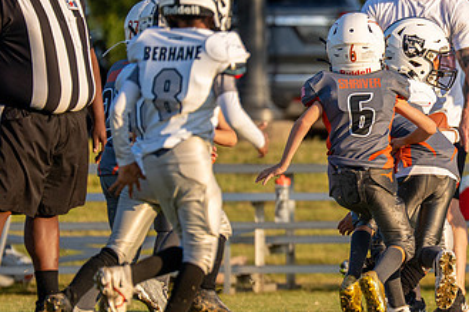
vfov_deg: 2.2
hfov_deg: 3.3
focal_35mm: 618
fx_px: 8047
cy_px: 151
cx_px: 440
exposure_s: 1/3200
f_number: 2.8
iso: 320
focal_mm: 200
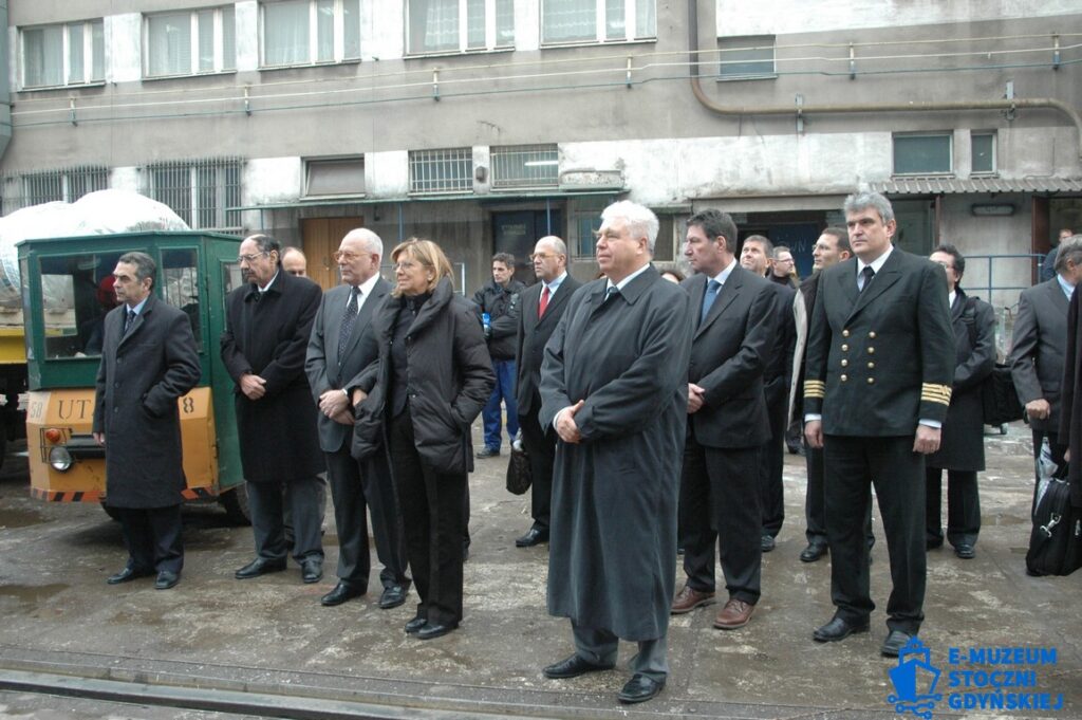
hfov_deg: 53.2
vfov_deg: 36.8
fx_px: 1081
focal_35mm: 36
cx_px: 541
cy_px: 360
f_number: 5.6
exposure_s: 1/125
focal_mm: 24
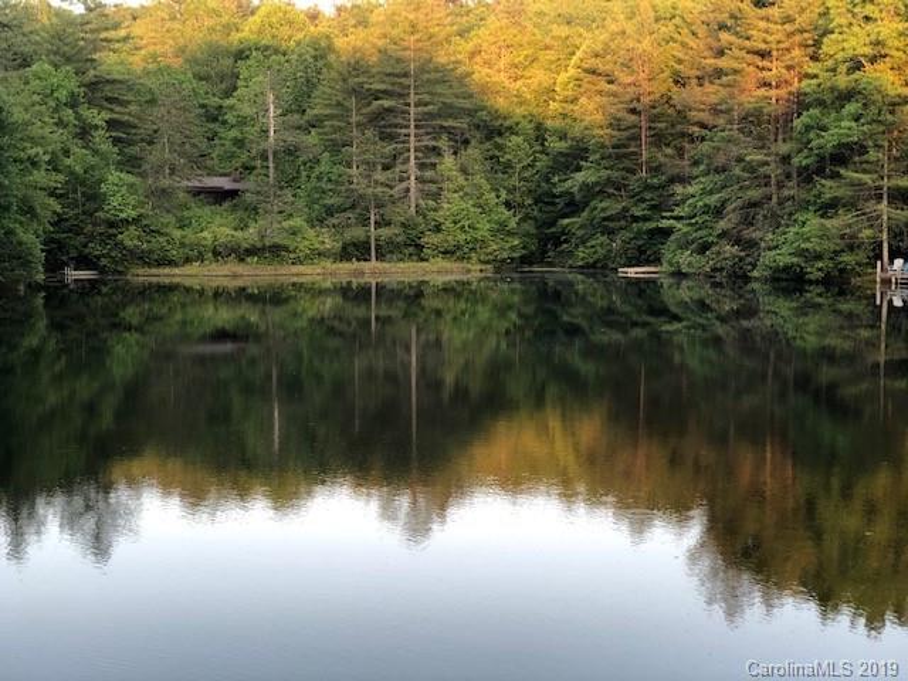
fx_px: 1364
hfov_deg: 36.8
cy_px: 340
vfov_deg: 28.0
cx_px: 454
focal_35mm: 52
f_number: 2.4
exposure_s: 1/40
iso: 20
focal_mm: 6
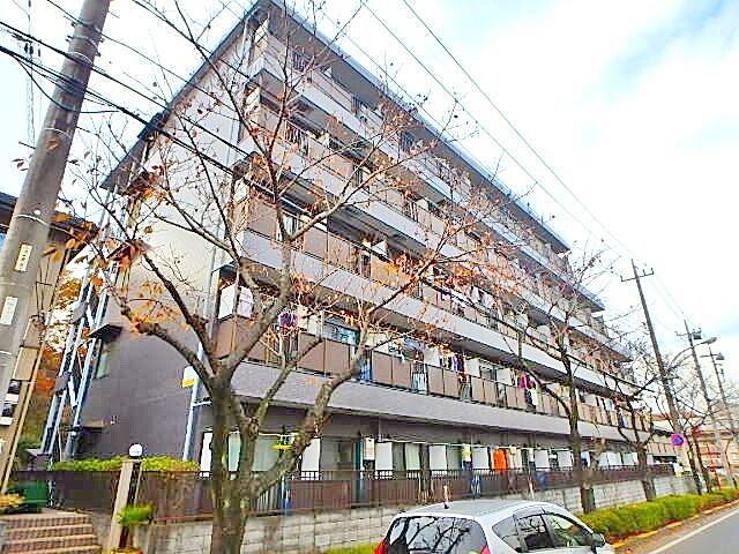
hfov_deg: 79.0
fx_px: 448
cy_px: 277
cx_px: 370
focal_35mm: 21
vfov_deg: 63.4
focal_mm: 3.7
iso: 125
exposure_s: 1/320
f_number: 3.5
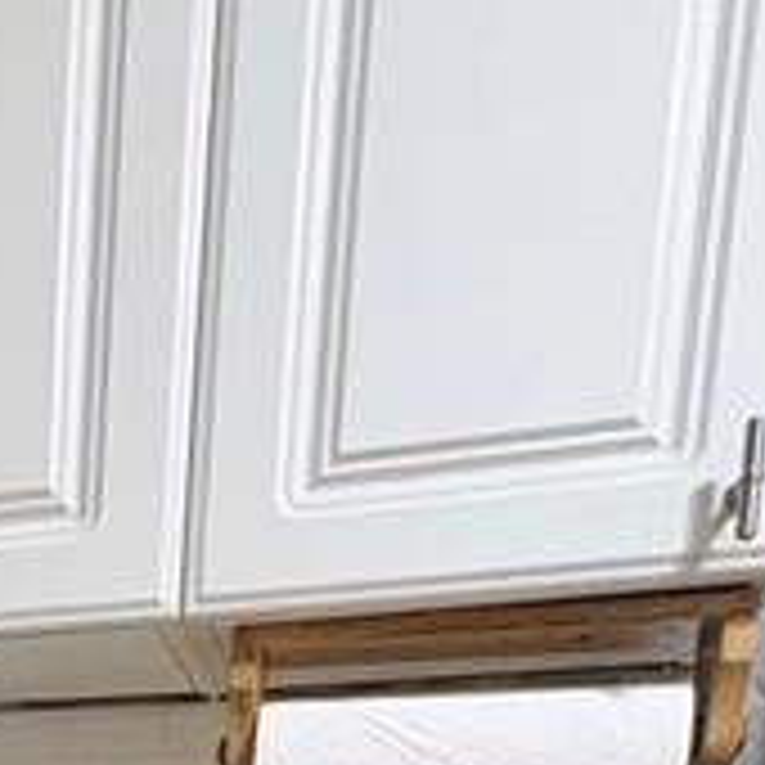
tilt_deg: -8.3
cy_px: 1179
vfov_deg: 23.6
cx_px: -248
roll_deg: -1.8
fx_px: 1400
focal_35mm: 56
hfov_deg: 25.8
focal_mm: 2.22
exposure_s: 1/60
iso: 320
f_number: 2.2
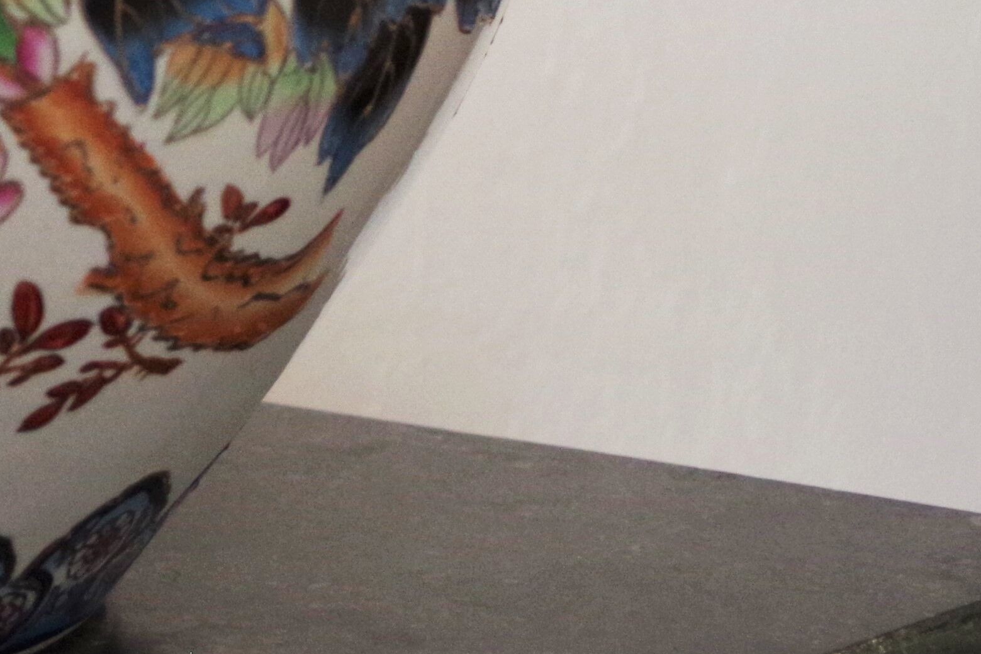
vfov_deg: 7.6
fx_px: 4824
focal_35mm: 177
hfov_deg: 11.1
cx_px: -600
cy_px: -423
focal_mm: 30.63
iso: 800
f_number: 4
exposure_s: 1/125
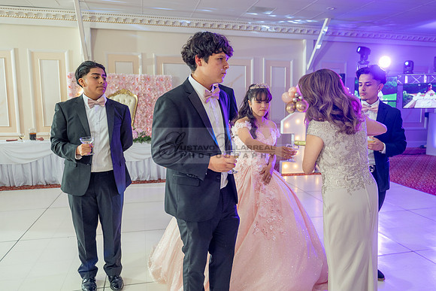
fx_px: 387
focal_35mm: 32
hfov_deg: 58.6
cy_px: 158
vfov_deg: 41.2
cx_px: 246
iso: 400
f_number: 2.8
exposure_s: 1/100
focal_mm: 26
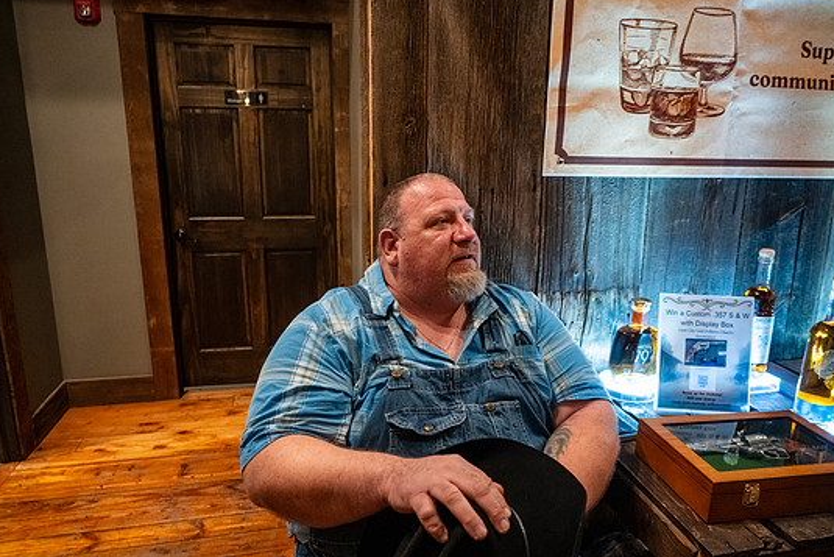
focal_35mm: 26
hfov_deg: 69.4
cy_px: 289
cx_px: 427
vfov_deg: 49.6
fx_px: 602
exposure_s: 1/60
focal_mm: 24
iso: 5600
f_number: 4
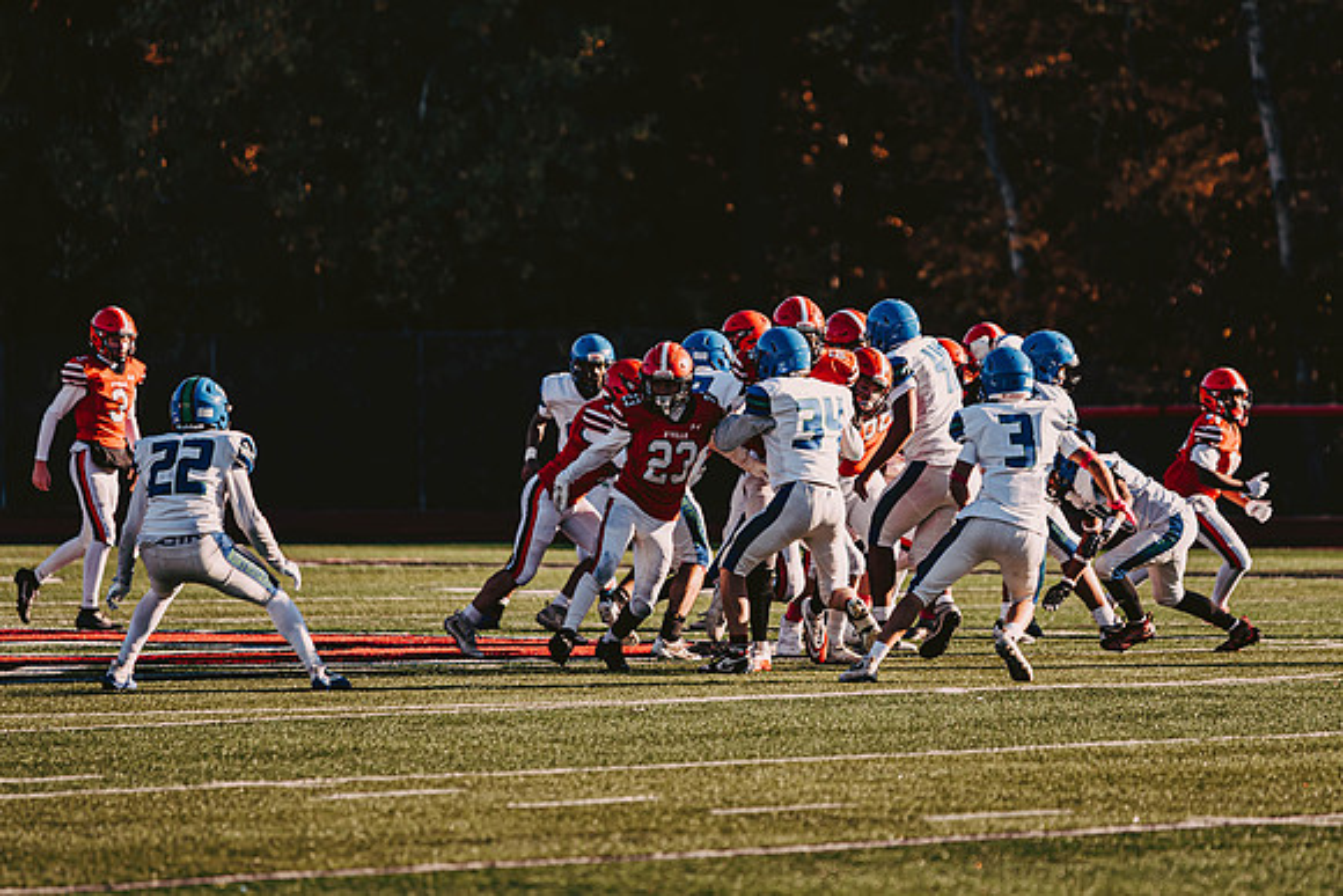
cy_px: 322
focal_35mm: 278
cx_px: 802
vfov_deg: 4.9
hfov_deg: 7.4
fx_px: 10368
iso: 160
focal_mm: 200
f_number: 2.8
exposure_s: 1/1000
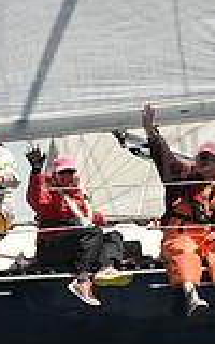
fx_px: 2428
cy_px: 268
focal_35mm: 259
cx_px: 47
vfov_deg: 8.1
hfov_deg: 5.1
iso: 320
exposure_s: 1/800
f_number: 10
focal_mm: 70
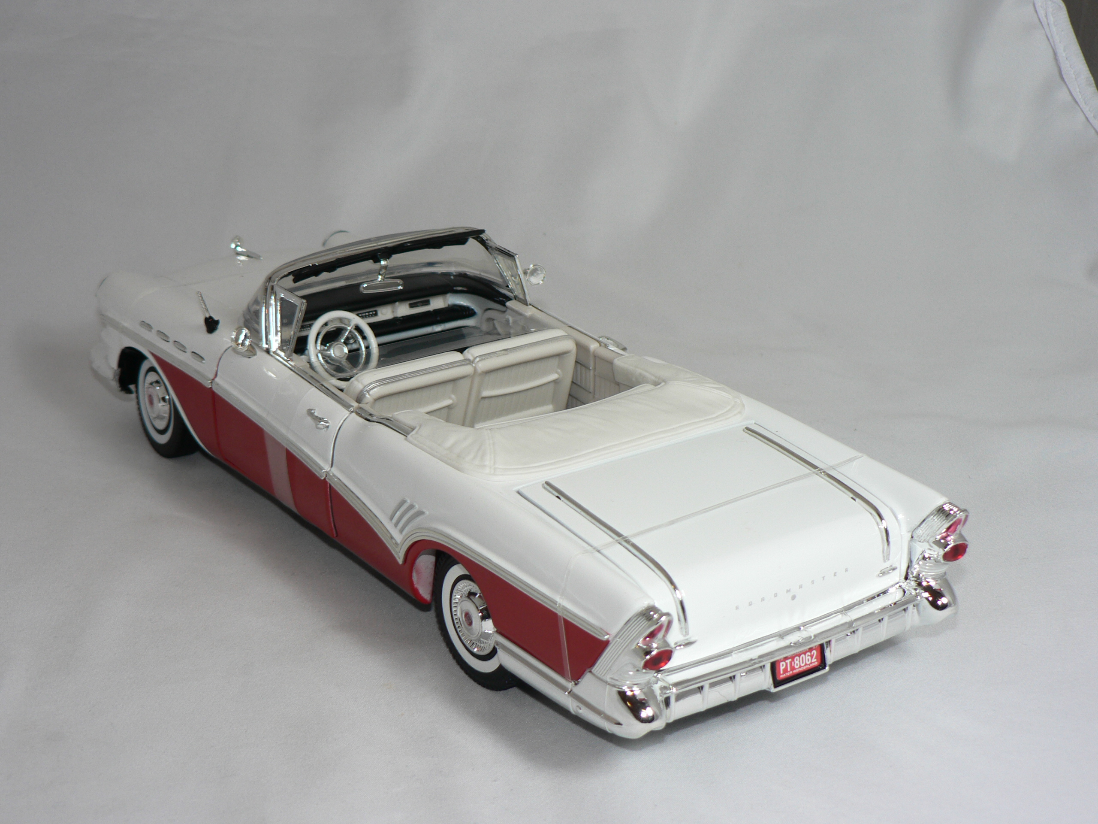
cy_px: 412
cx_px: 549
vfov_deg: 25.2
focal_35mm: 58
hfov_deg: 33.2
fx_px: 1840
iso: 80
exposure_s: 1/60
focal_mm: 9.6
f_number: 3.2
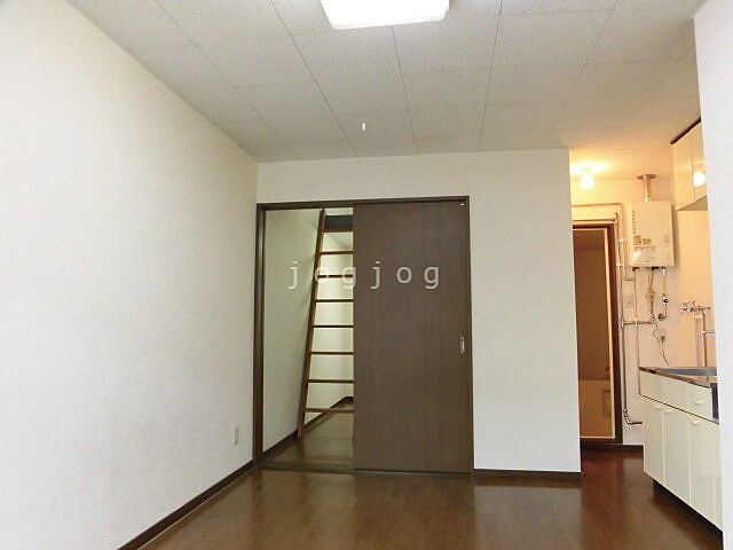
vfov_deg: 56.8
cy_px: 275
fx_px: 508
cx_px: 366
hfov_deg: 71.6
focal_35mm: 24
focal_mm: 4.3
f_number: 3.1
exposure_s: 1/30
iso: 320
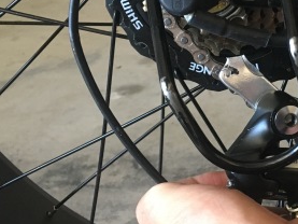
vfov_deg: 21.9
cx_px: 292
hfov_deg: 27.4
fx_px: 577
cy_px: 89
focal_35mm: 67
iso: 200
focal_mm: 4.15
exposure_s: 1/24
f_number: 2.2
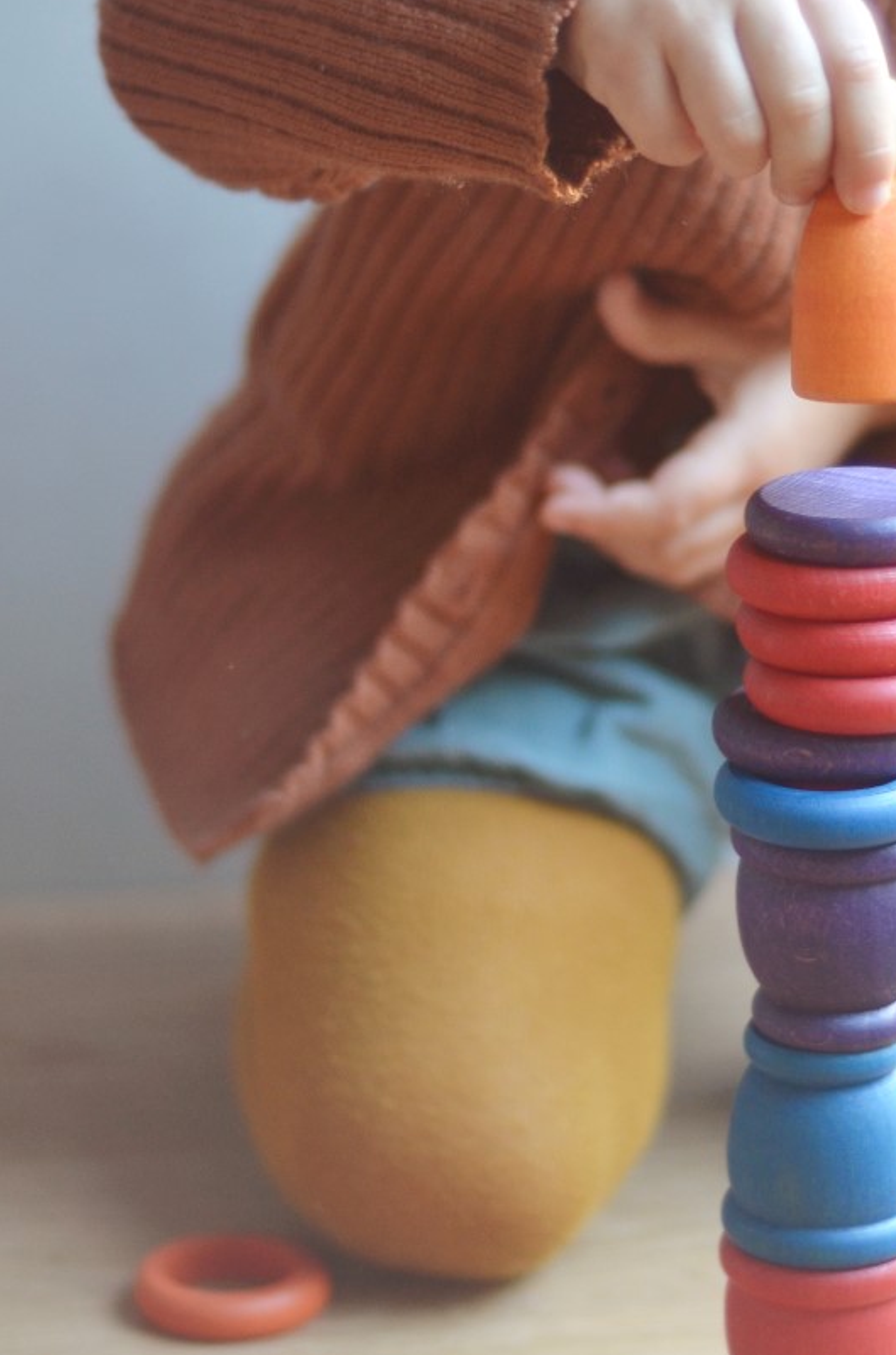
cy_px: 512
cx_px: 505
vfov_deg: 13.4
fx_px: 5744
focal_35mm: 153
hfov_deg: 8.9
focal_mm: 50
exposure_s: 1/100
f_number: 1.8
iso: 360
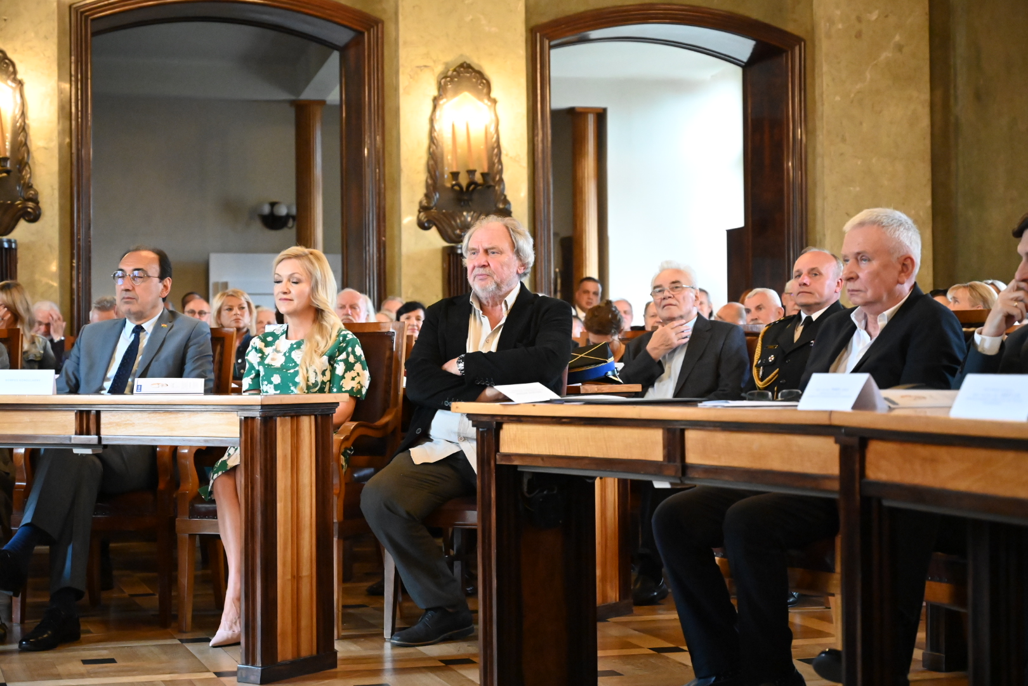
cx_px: 514
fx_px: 1770
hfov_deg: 32.4
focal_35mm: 62
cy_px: 343
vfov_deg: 21.9
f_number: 4.5
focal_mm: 62
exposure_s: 1/400
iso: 16000
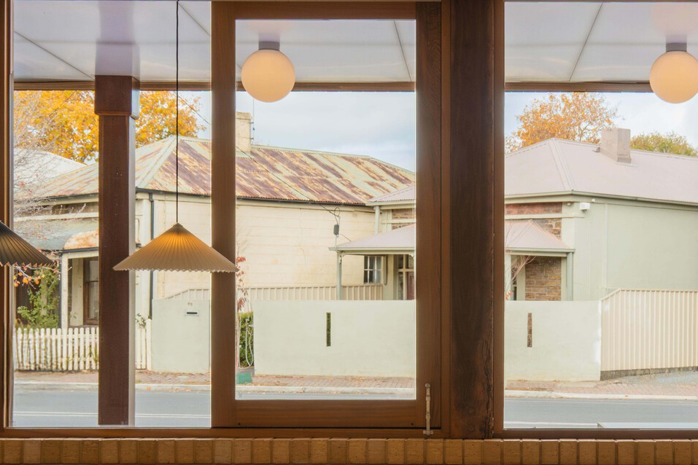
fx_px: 1358
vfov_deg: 19.4
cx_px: 462
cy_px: 298
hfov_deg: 28.6
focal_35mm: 70
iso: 800
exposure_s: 1/15
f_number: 13
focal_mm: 33.5
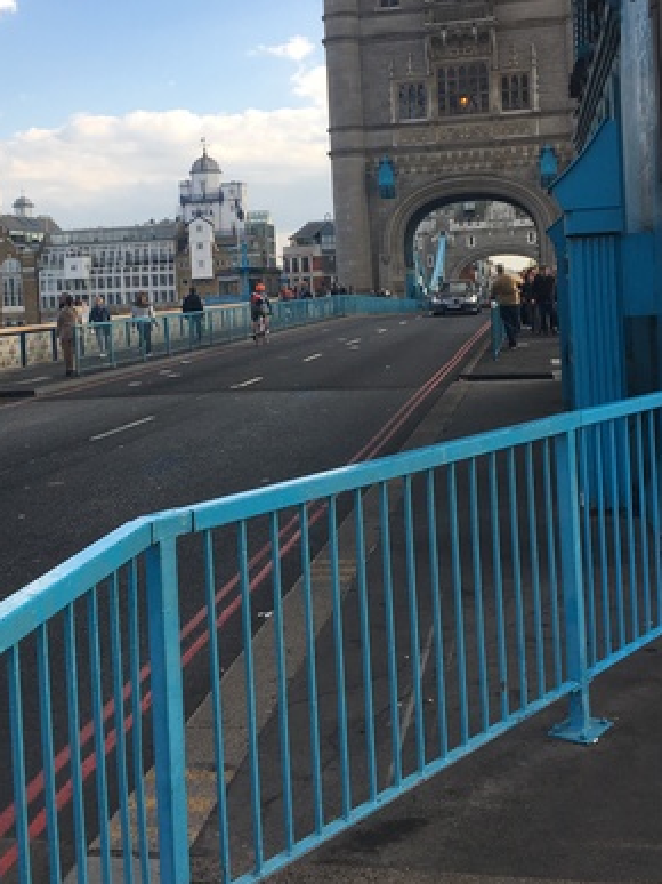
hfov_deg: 32.1
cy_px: 318
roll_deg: +2.7
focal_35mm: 45
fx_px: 1148
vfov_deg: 41.7
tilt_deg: -0.8
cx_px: 290
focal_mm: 4.15
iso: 25
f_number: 2.2
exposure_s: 1/674
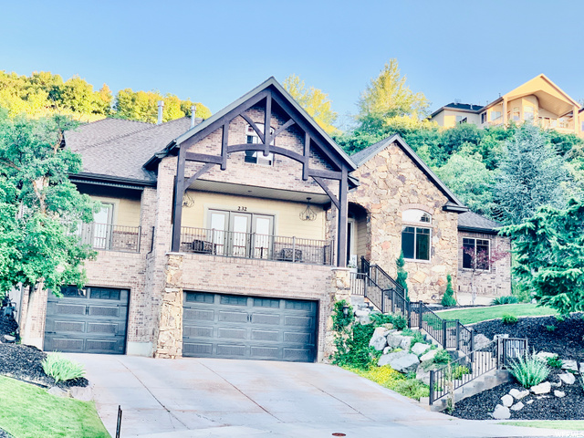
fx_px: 877
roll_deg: -2.1
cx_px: 292
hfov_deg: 36.8
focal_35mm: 52
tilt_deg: +12.1
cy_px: 219
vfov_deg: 28.0
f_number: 2.4
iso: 25
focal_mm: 6
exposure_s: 1/122
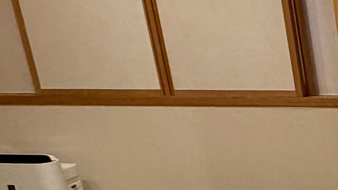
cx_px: 688
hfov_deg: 17.7
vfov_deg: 14.7
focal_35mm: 81
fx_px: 726
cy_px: 175
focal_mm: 2.22
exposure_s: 1/60
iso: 250
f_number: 2.2
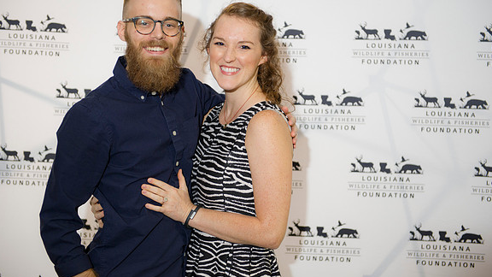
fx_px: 770
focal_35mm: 59
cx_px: 246
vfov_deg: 20.4
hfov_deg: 35.4
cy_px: 124
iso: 800
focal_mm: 56
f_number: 3.2
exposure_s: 1/100
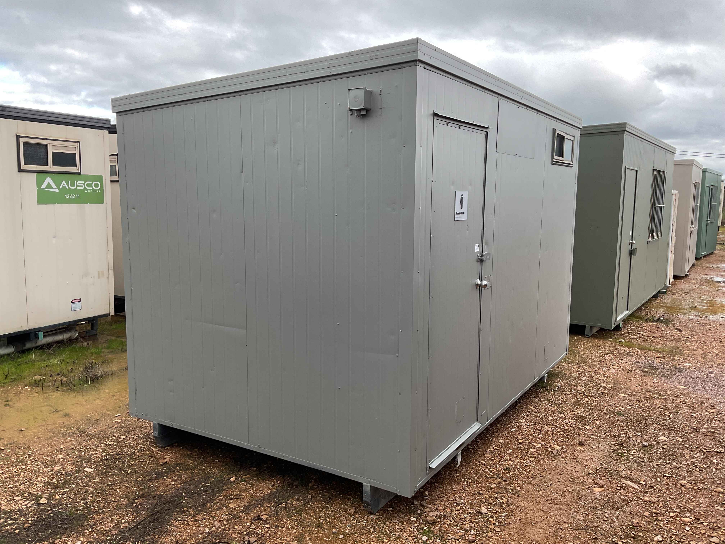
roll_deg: -1.0
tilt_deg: -8.2
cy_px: 272
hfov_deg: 61.7
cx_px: 362
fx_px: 607
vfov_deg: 48.2
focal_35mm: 29
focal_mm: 3
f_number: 1.8
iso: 16
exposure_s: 1/139
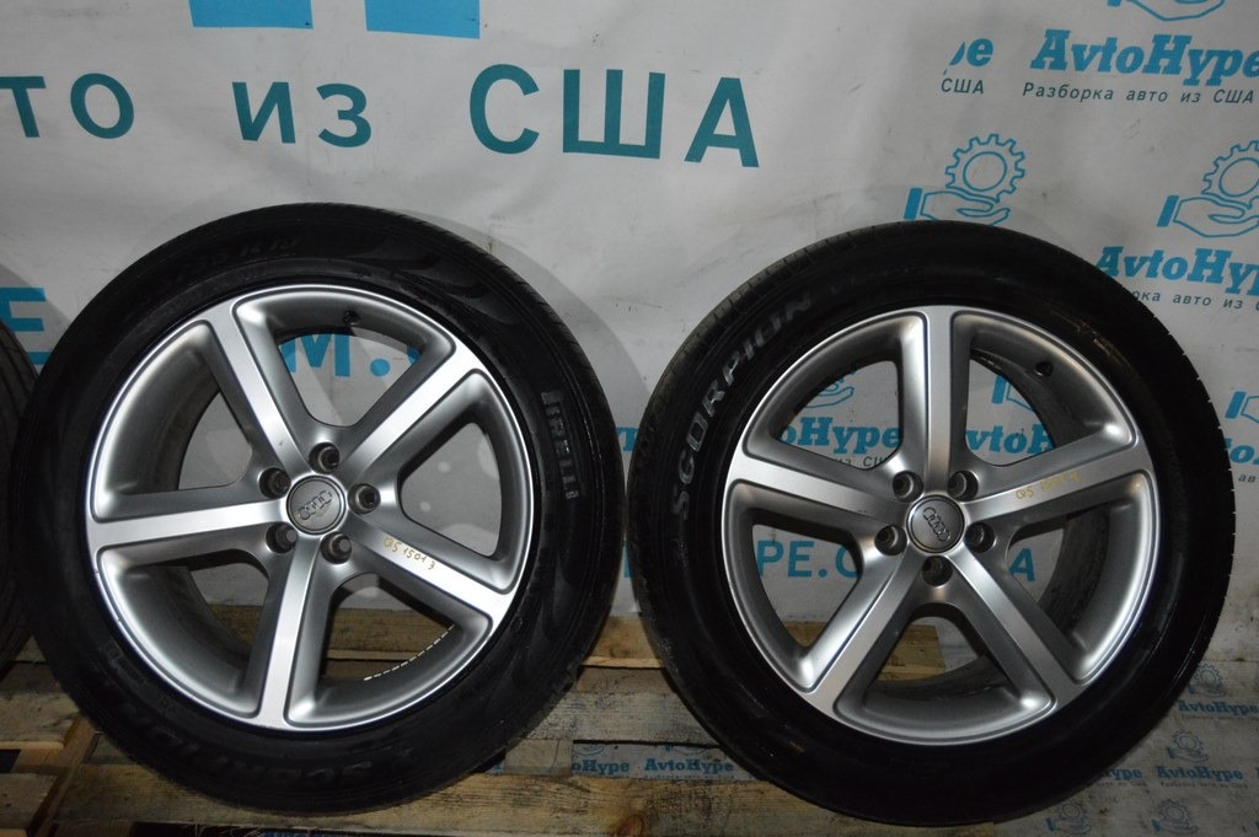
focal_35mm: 33
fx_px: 1153
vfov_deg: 39.9
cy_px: 418
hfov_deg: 57.3
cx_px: 630
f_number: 3.5
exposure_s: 1/60
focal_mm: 22
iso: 3200
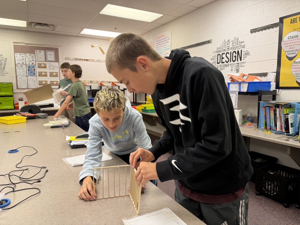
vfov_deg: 56.8
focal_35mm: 24
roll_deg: +0.4
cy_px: 112
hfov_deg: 71.6
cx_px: 150
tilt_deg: -7.6
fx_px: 208
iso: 80
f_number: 1.78
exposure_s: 1/61
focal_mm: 6.76
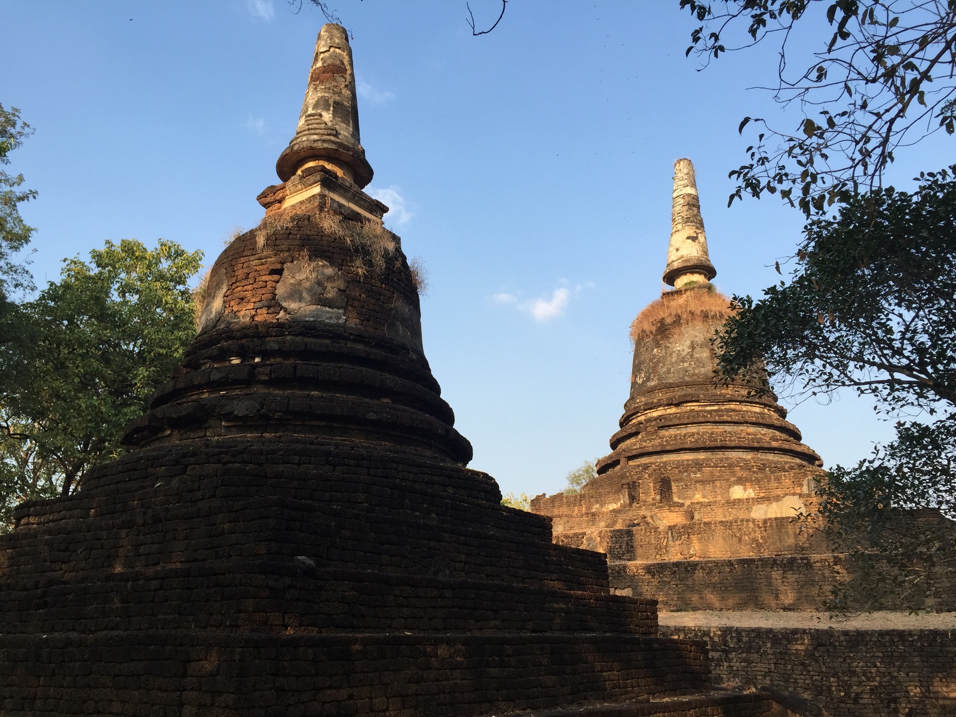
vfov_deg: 48.2
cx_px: 478
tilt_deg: +18.7
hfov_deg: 61.7
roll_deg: -1.3
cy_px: 358
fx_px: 801
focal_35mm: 29
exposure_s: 1/628
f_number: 2.2
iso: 32
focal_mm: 4.15
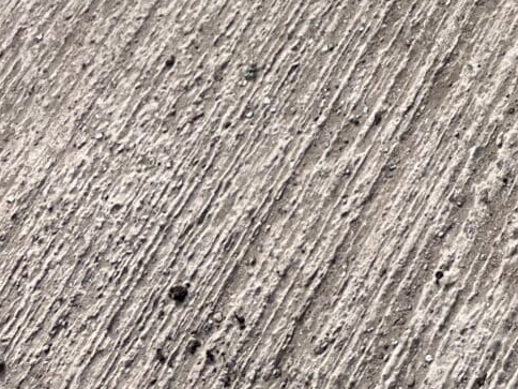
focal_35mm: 110
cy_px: -271
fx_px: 1646
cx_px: 1024
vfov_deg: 12.5
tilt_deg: -55.4
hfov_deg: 14.8
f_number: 1.6
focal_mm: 5.1
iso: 50
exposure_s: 1/1672
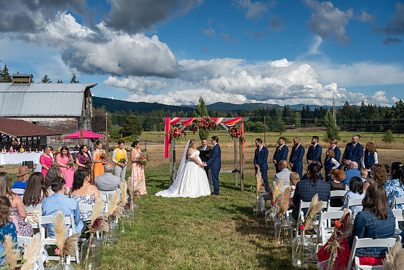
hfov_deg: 54.4
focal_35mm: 35
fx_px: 393
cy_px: 135
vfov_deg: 37.9
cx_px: 202
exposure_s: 1/6400
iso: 400
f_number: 4.5
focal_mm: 35
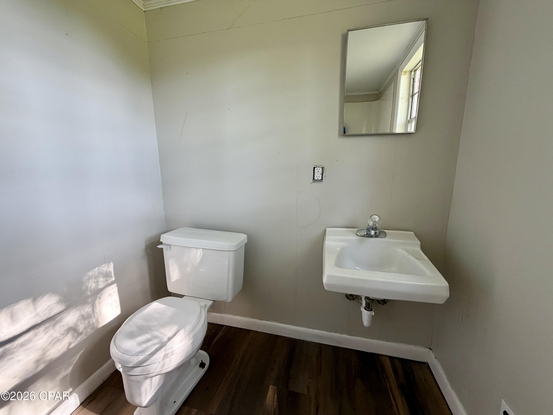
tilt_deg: -11.4
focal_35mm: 14
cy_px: 208
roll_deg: -0.4
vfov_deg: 85.7
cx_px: 276
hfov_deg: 102.1
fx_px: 224
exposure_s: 1/121
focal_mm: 2.22
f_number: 2.2
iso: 250
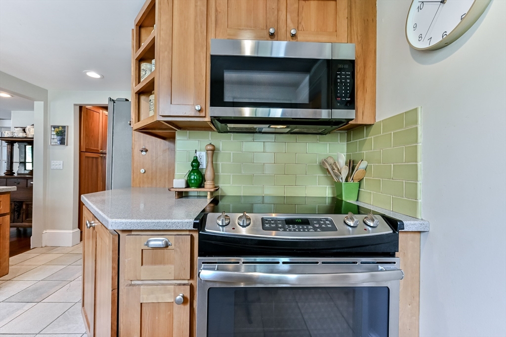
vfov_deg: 81.2
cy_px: 168
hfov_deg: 104.2
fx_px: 197
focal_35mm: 14
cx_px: 253
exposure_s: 1/50
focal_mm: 14
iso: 1600
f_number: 9
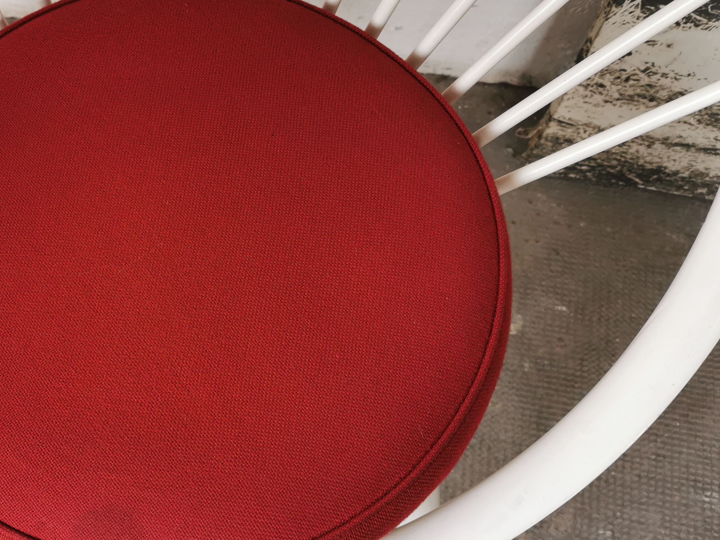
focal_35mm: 43
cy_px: 282
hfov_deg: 42.4
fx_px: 894
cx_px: 171
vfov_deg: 33.6
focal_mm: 5.56
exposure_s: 1/50
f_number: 1.6
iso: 125
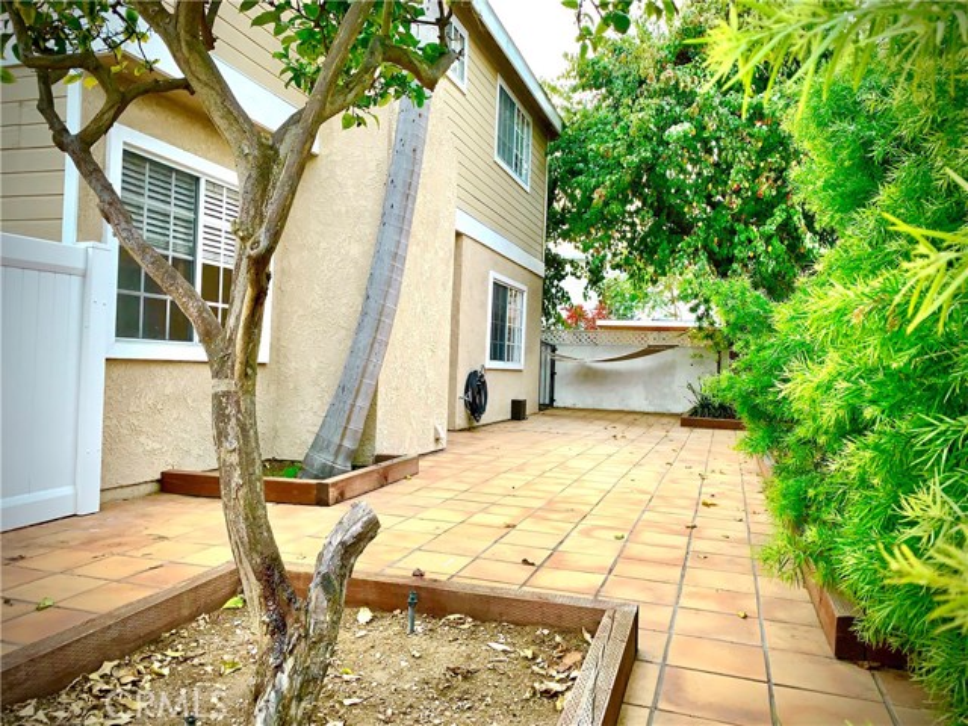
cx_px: 484
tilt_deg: +0.4
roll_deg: -2.0
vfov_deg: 53.1
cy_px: 363
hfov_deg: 67.3
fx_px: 727
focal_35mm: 26
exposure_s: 1/110
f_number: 1.8
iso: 64
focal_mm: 4.25
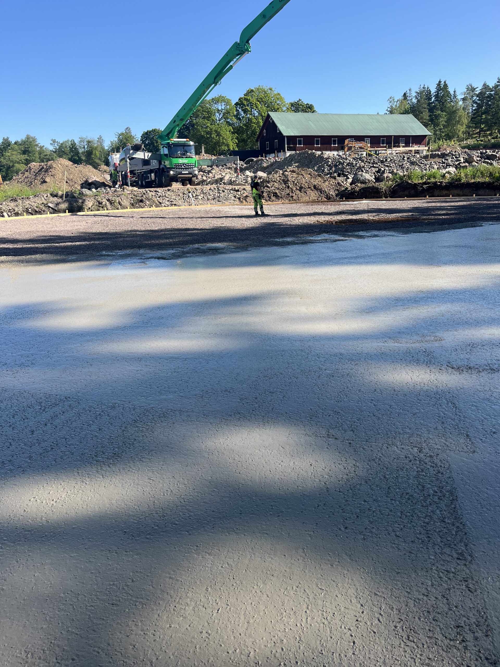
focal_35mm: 26
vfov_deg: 67.3
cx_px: 250
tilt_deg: -17.5
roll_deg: +2.6
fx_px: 501
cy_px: 334
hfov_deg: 53.1
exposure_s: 1/1862
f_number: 1.6
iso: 50
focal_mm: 5.1
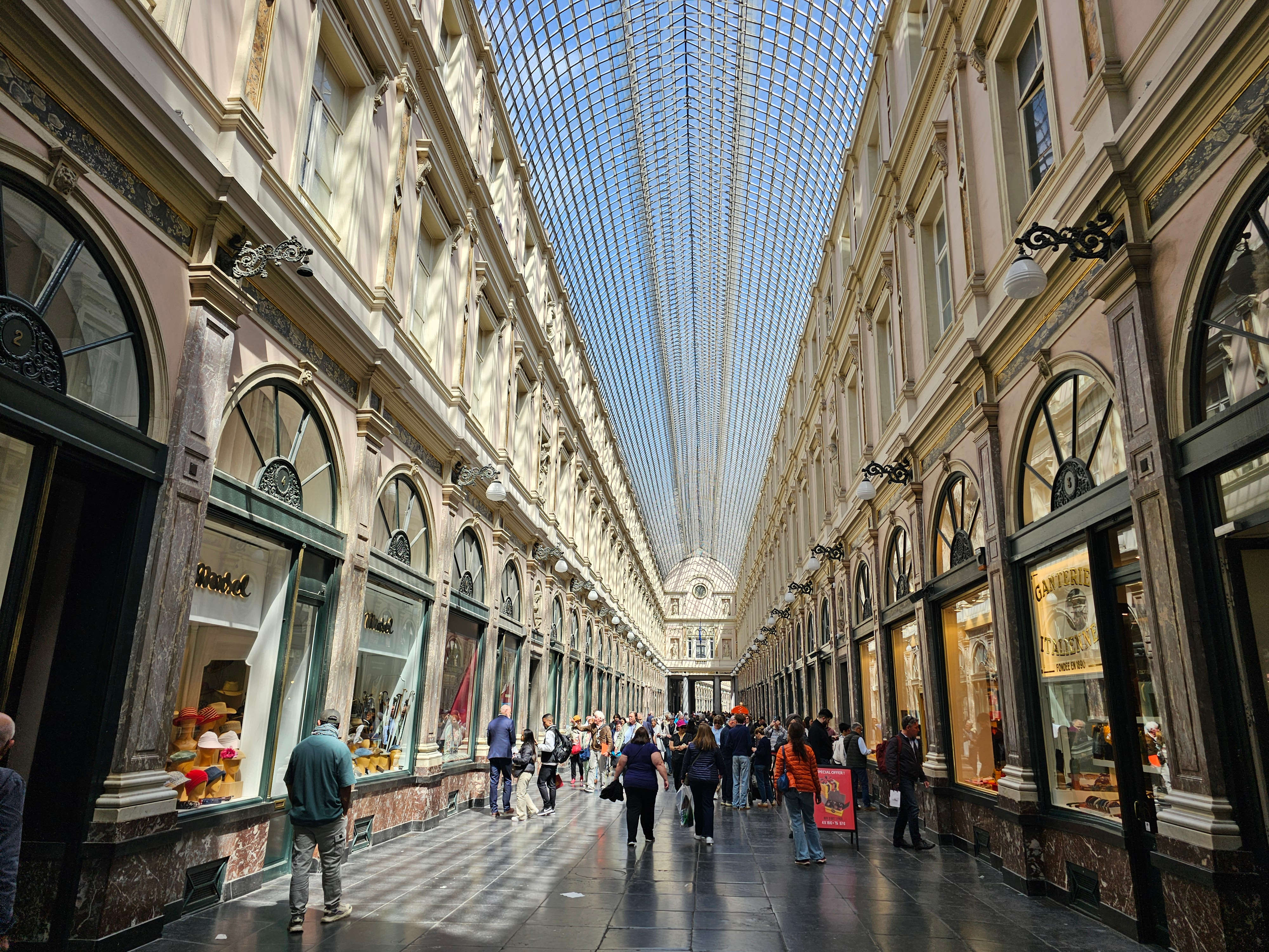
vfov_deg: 58.9
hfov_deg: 73.9
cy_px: 476
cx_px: 634
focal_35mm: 23
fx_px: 843
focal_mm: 6.3
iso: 10
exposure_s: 1/212
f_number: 1.7
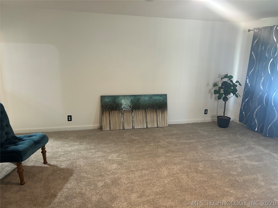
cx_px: 139
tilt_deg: -11.8
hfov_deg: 67.3
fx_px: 209
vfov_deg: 53.1
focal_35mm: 26
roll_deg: -1.2
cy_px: 104
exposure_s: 1/60
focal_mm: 5.7
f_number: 1.5
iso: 400
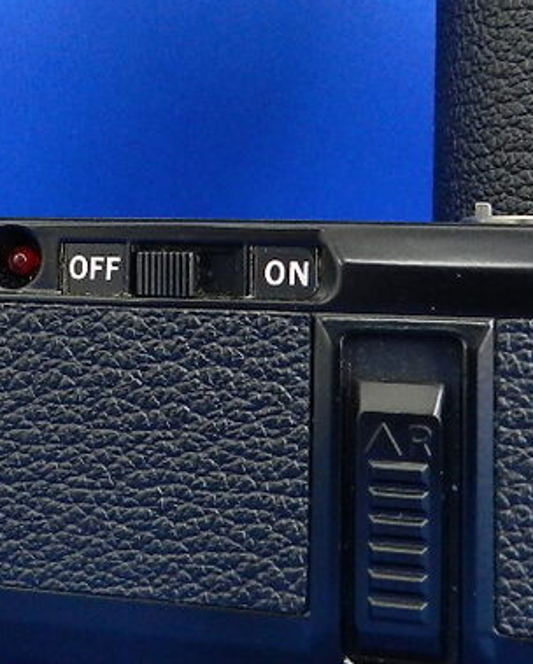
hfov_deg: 21.1
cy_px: 193
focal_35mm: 71
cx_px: 58
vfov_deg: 26.5
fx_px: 1398
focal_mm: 4
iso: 400
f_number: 3.4
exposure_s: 1/25
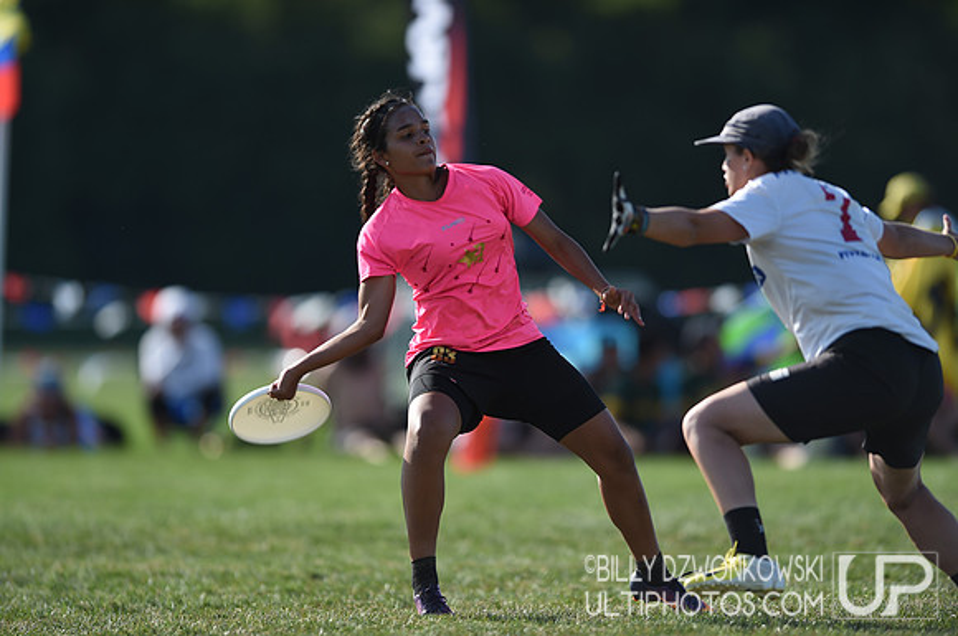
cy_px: 318
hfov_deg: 5.2
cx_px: 479
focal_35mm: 400
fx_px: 10630
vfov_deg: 3.4
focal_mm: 400
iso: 100
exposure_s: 1/1000
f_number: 2.8
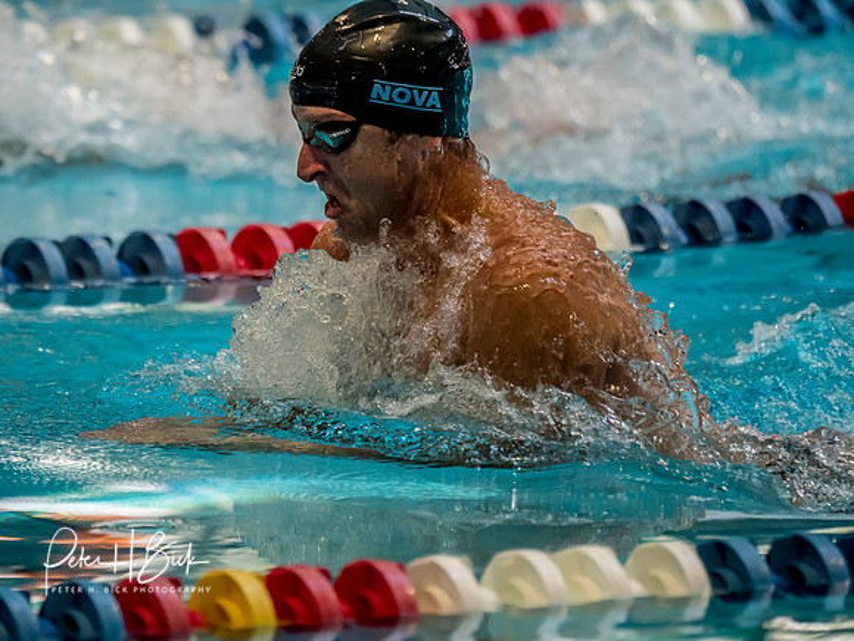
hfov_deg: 4.1
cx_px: 343
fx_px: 11829
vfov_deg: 3.1
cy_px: 383
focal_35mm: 479
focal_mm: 200
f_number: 2.8
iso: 1600
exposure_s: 1/1000
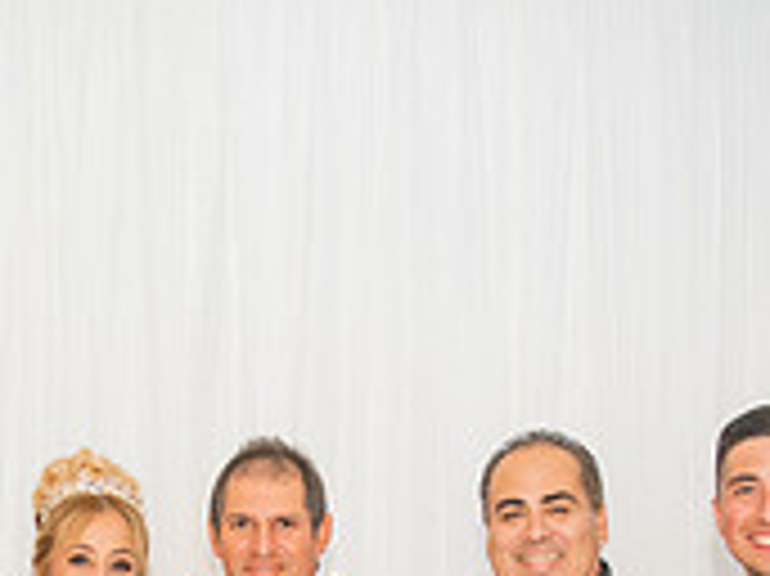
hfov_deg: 19.4
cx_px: 221
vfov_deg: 13.9
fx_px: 2245
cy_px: 826
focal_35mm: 101
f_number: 2.8
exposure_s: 1/160
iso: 1000
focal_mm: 31
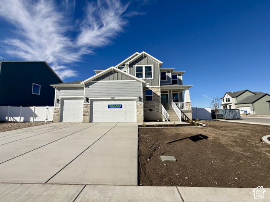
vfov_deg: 85.7
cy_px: 101
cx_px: 135
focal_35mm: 14
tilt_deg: +6.8
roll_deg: +0.6
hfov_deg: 102.1
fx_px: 109
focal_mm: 2.22
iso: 50
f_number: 2.2
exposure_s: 1/5155
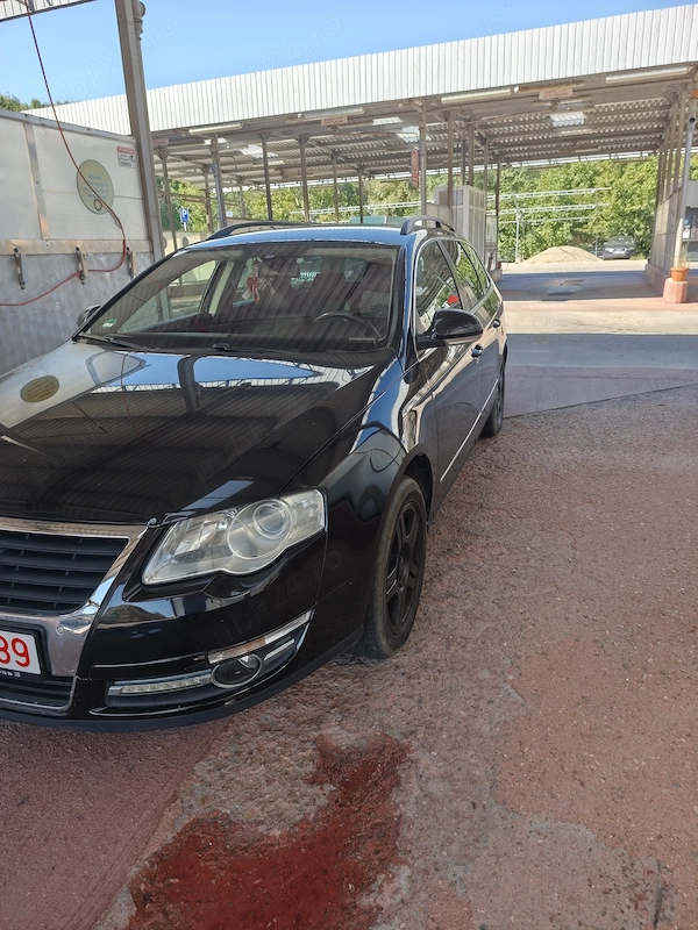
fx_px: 618
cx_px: 349
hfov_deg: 58.9
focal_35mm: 23
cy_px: 465
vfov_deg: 73.9
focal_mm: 6.19
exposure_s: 1/100
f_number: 1.65
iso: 125
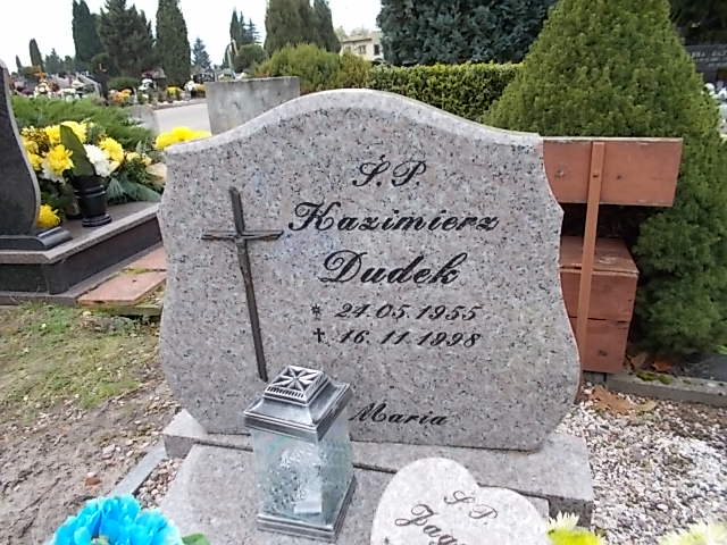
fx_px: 546
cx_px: 364
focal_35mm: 26
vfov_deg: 53.1
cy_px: 272
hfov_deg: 67.3
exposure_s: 1/40
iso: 80
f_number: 3.2
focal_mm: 4.6
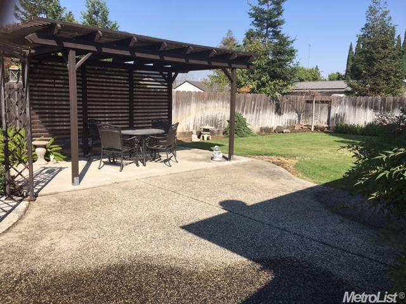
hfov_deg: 61.7
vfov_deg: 48.2
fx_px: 340
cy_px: 152
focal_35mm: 29
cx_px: 203
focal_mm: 4.15
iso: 25
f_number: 2.2
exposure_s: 1/1241
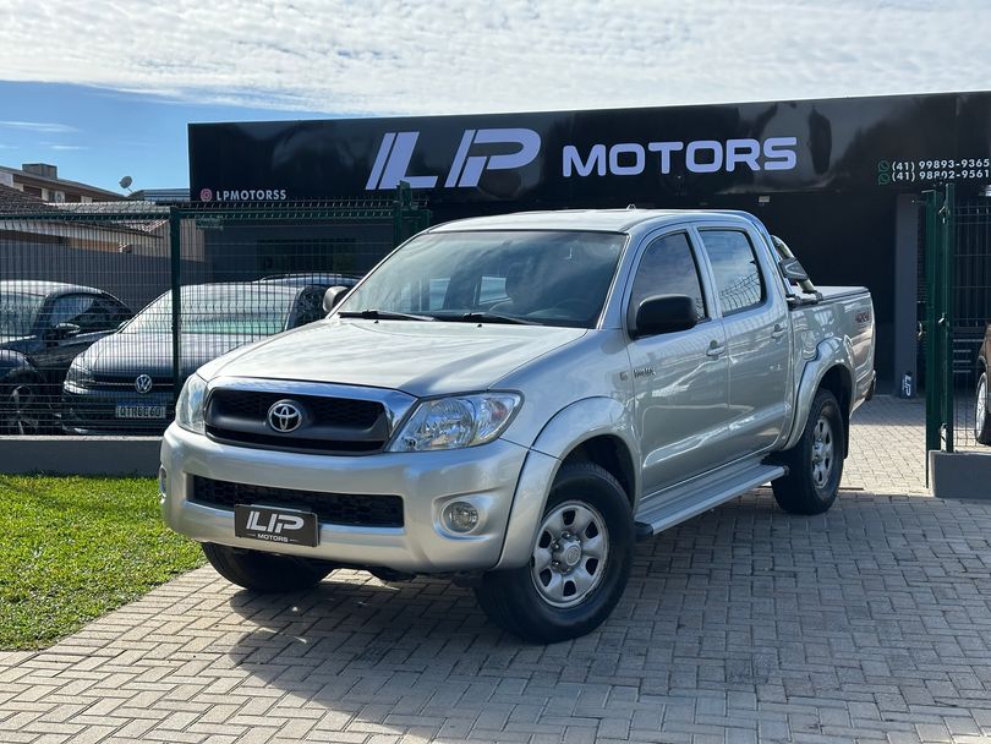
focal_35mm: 48
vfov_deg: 30.3
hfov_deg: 39.6
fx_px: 1375
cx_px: 496
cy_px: 372
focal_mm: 6.86
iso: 64
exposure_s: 1/3257
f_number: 1.78
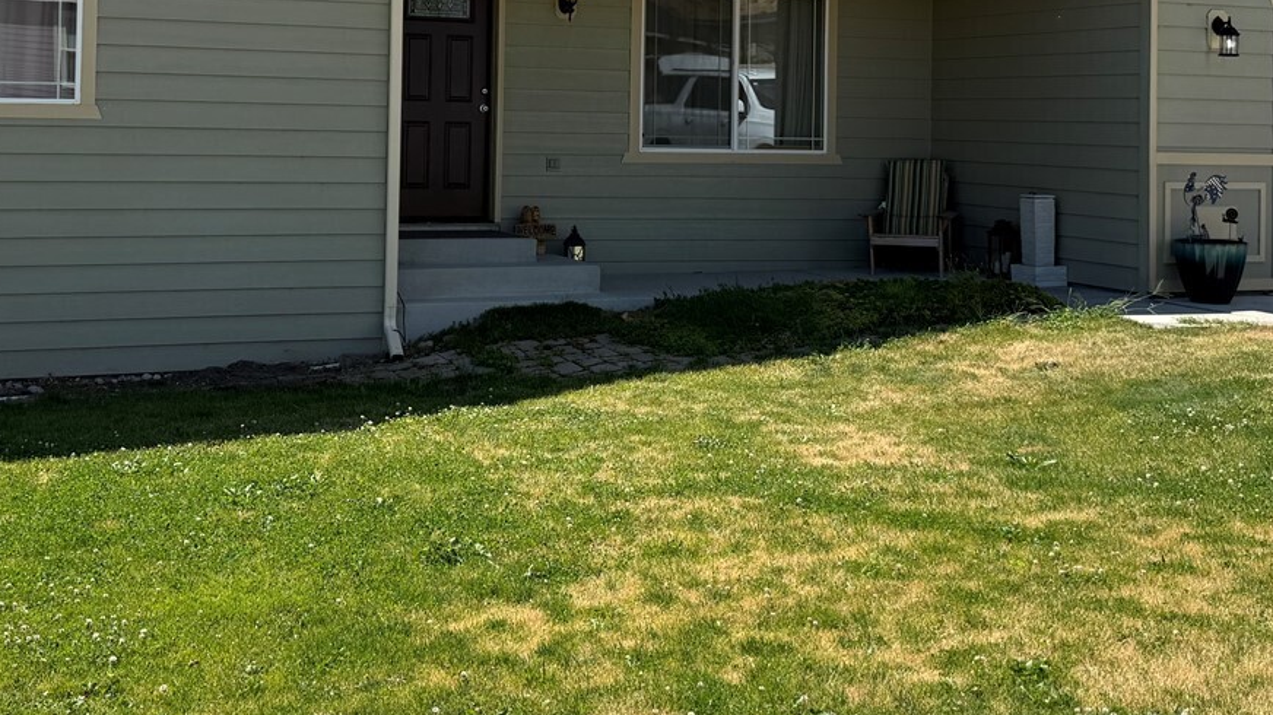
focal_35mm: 48
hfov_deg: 42.7
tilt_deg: +2.7
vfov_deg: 24.2
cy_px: 64
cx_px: 527
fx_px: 1620
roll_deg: -1.3
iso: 80
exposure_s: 1/3953
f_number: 1.78
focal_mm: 6.76
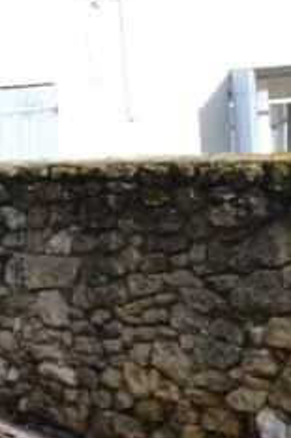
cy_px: 273
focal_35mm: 89
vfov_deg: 22.8
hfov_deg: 13.4
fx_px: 1081
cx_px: -272
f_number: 5
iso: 400
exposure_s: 1/1250
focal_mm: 18
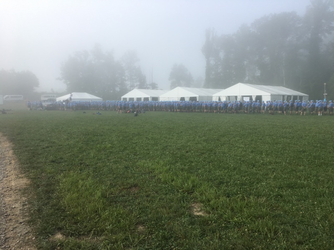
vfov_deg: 48.2
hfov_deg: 61.7
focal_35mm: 29
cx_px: 167
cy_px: 125
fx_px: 280
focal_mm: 4.15
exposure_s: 1/761
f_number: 2.2
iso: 25
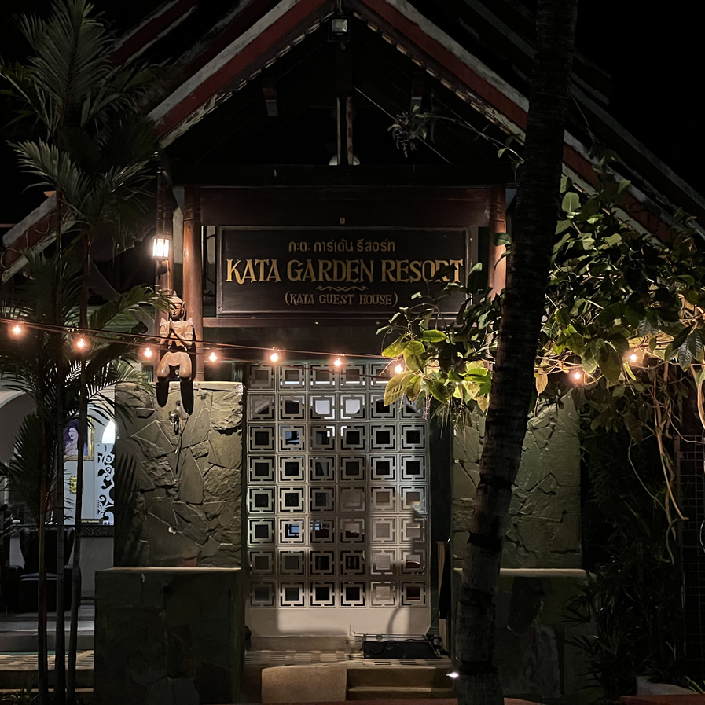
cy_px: 352
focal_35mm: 91
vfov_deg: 19.1
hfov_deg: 19.1
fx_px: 2097
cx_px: 286
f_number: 2.8
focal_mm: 9
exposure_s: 1/25
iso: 1600
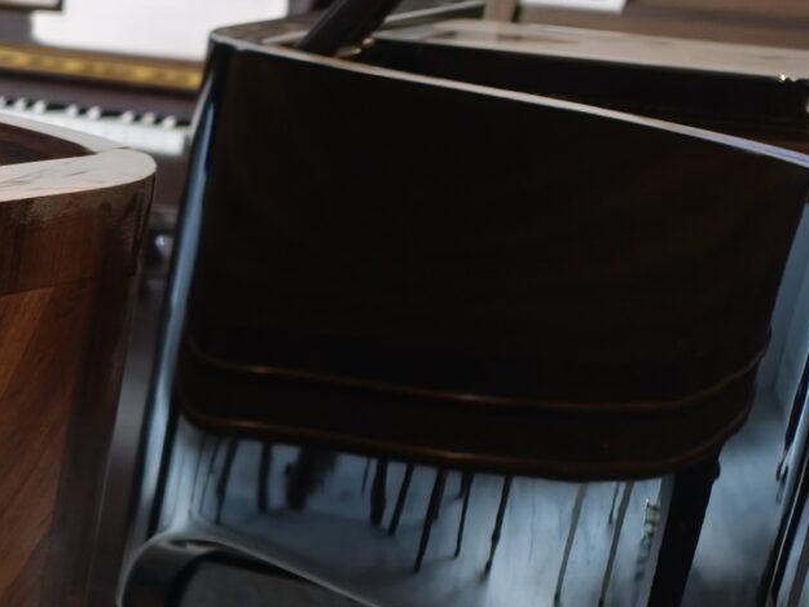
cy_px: 579
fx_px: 2478
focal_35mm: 106
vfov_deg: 13.8
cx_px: -975
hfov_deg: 14.3
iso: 400
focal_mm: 6.45
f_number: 1.62
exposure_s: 1/100
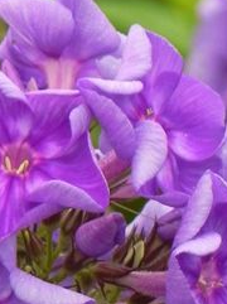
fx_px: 12388
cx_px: 15
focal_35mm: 1413
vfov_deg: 1.4
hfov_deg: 1.0
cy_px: 409
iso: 160
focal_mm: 75.7
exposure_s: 1/30
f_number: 5
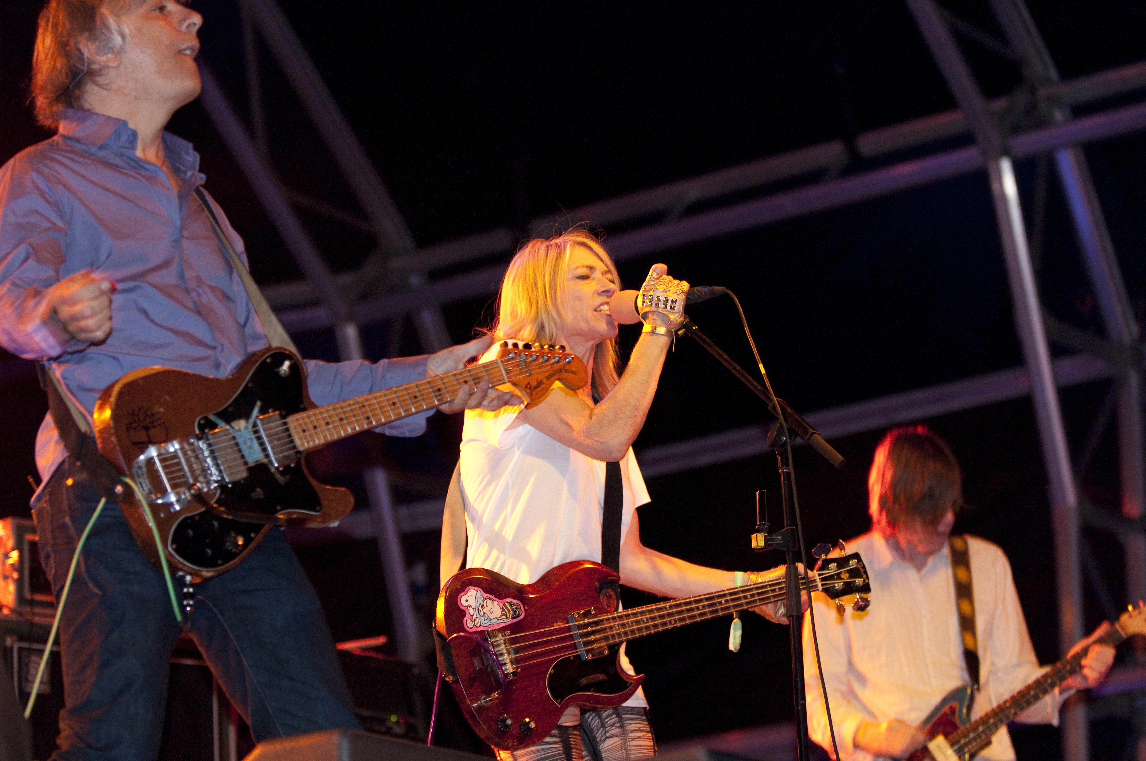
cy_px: 380
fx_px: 3911
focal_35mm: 123
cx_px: 573
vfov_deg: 11.1
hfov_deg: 16.7
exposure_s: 1/60
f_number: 2.8
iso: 1600
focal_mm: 82
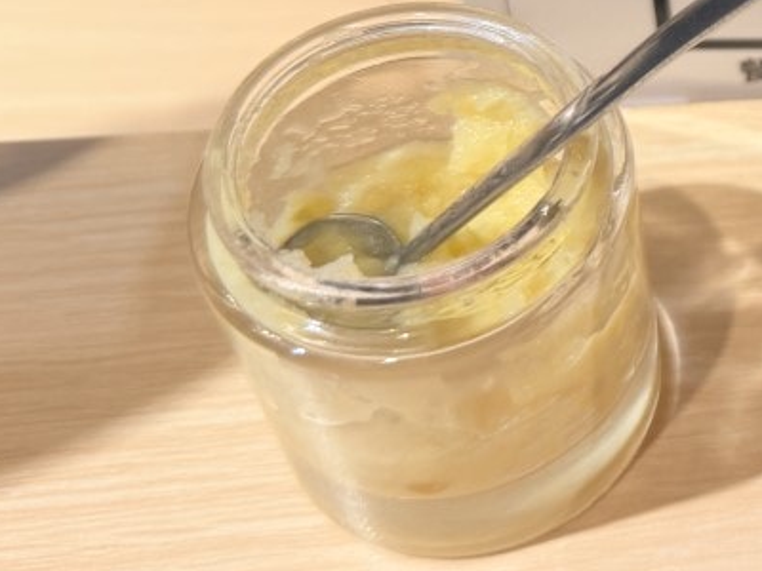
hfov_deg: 23.3
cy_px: 27
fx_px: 1585
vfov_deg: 19.9
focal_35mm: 72
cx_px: 1040
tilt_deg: -47.7
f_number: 1.78
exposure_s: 1/120
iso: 100
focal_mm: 6.76
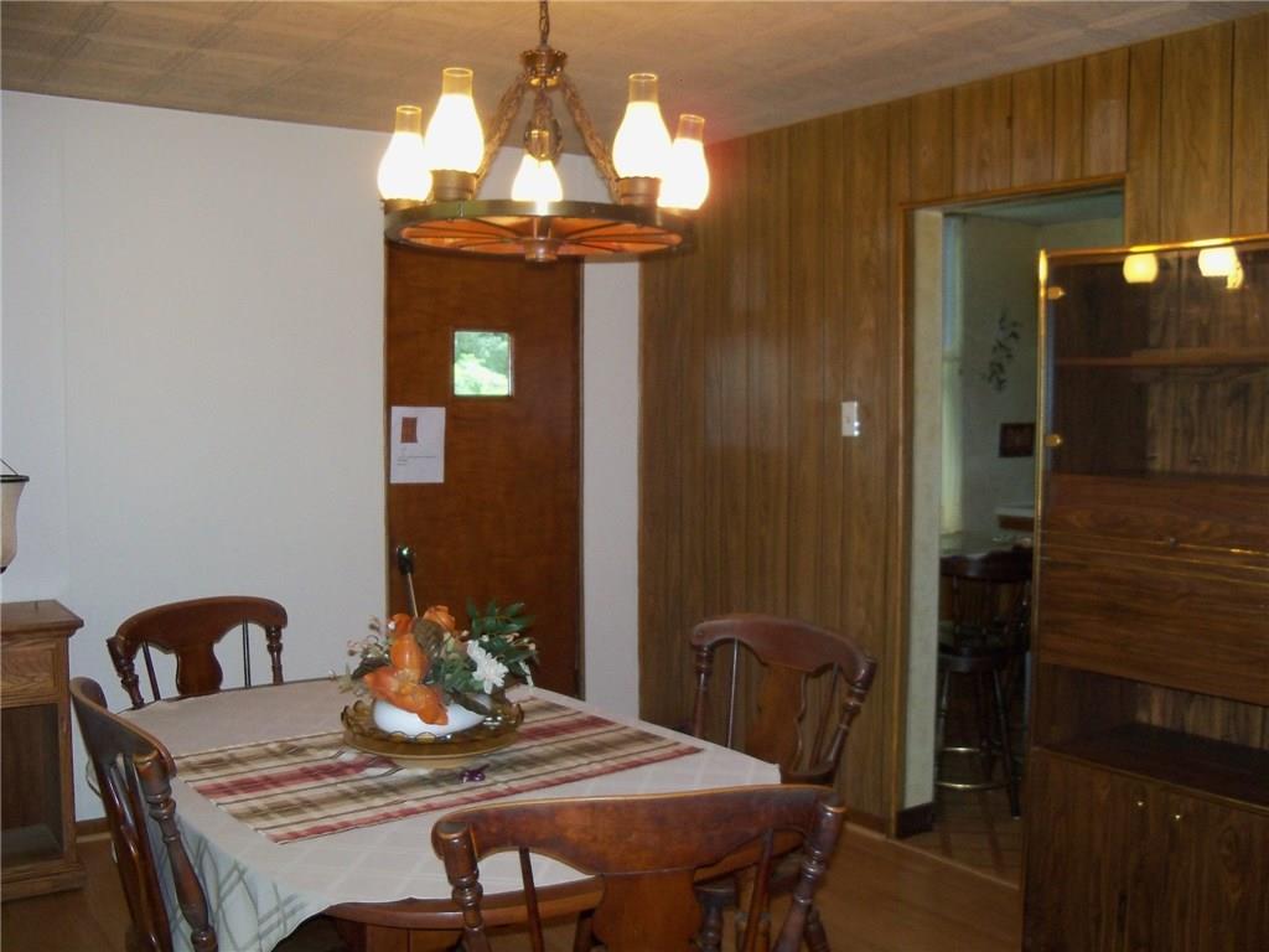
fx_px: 1283
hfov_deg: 52.6
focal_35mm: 35
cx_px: 634
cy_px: 476
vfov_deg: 40.7
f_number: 3.5
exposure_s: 1/30
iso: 200
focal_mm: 6.2
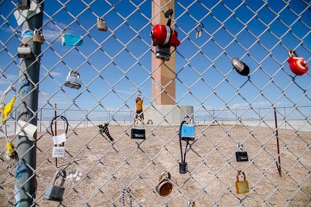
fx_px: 212
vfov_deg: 52.0
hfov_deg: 72.5
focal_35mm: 25
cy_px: 103
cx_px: 153
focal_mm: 24
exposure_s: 1/1250
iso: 160
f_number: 6.3
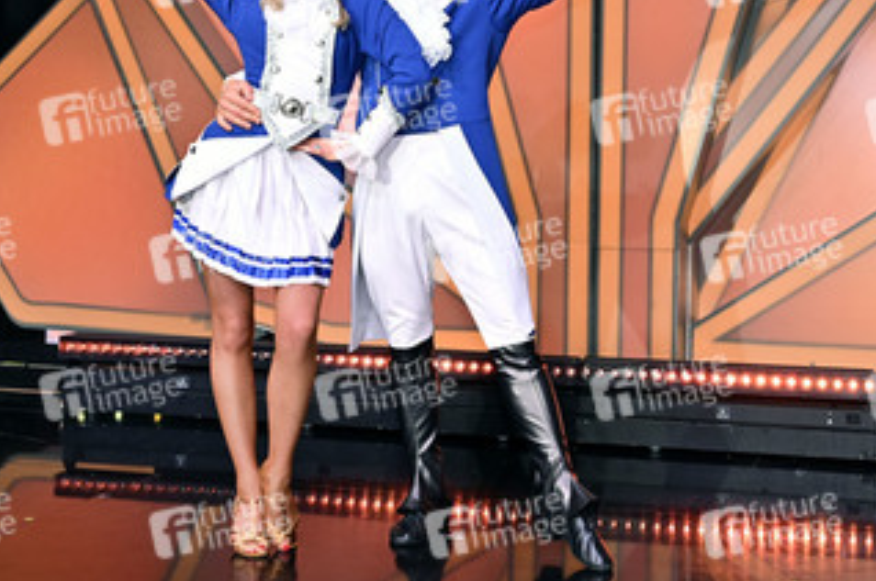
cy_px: 182
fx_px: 1069
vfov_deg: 30.1
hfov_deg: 44.6
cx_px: 423
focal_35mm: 44
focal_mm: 31
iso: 1000
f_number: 4.5
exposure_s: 1/200
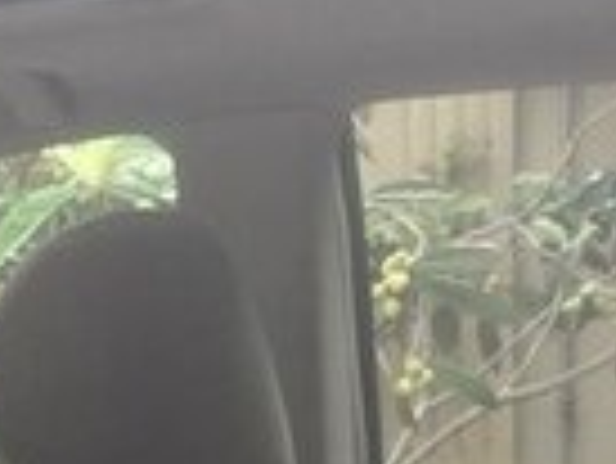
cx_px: -22
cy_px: 764
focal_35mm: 140
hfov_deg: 13.8
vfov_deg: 10.2
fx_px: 2494
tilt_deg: -2.5
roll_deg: +2.4
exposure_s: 1/122
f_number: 2.2
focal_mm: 4.15
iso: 32
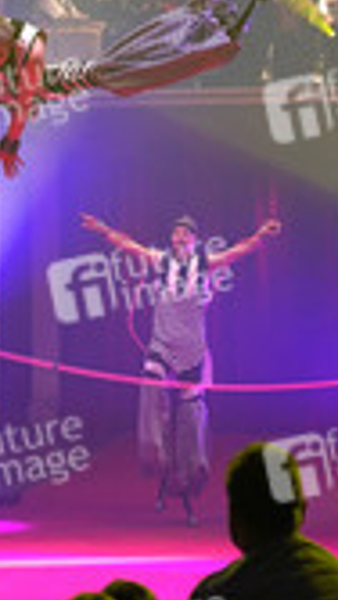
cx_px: 45
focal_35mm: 136
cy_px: 190
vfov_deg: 15.7
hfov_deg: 8.9
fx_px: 2166
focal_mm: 48
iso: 1000
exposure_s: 1/500
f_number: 3.5
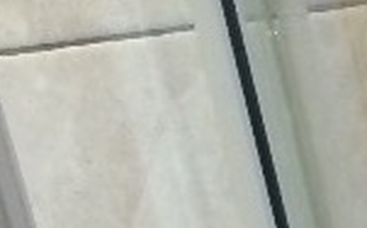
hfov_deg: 7.8
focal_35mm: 253
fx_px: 2528
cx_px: 853
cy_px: 410
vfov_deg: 5.1
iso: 80
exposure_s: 1/33
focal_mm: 4.12
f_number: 2.2
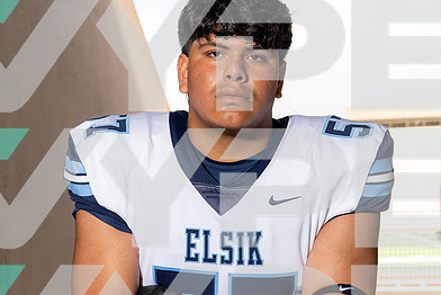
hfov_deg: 29.6
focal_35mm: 68
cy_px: 189
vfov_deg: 20.0
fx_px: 834
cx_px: 198
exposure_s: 1/250
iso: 200
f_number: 5.6
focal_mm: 46
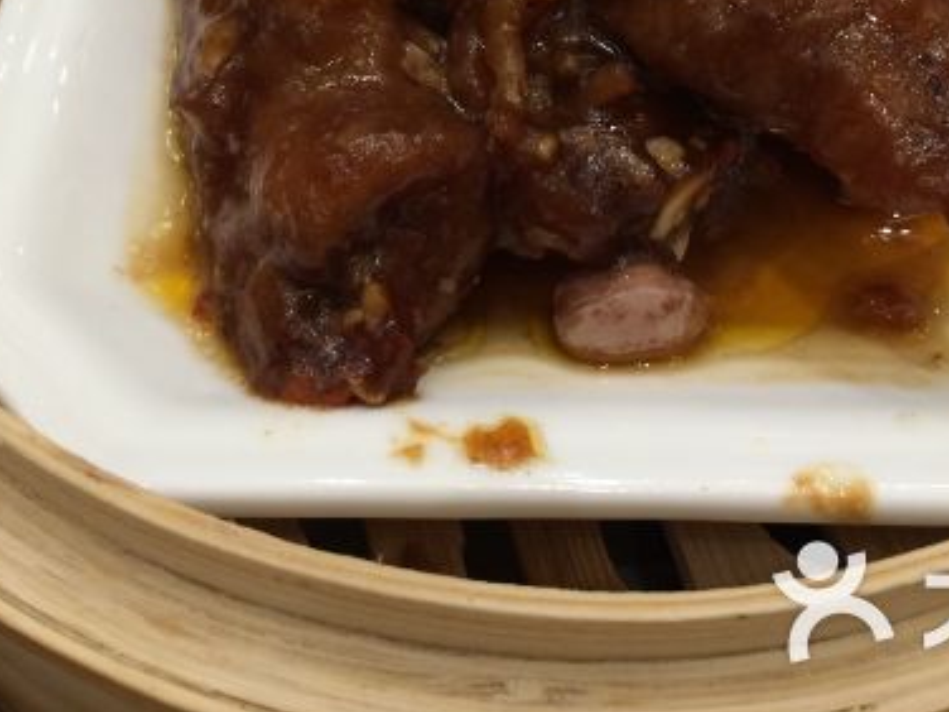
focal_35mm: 54
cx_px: 522
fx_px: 1480
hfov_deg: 35.5
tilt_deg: -48.2
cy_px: 69
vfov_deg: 26.1
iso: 32
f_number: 2.2
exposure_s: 1/40
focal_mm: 4.15
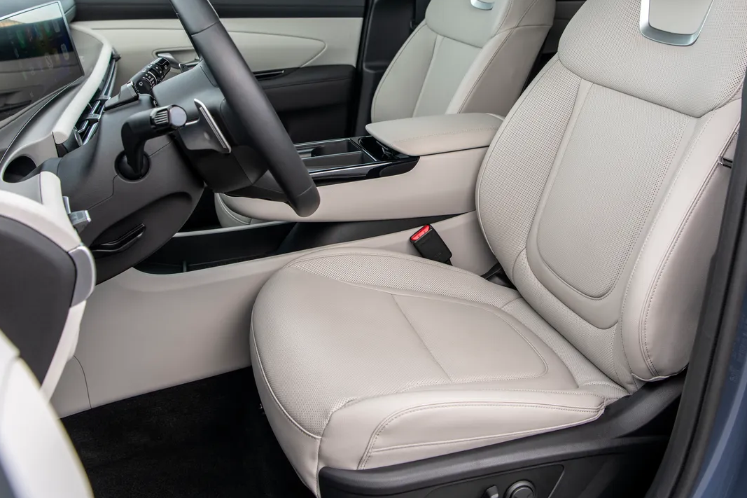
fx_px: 747
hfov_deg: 53.0
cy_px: 149
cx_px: 421
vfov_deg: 36.3
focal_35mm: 36
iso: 100
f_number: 5
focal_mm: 24
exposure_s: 1/80
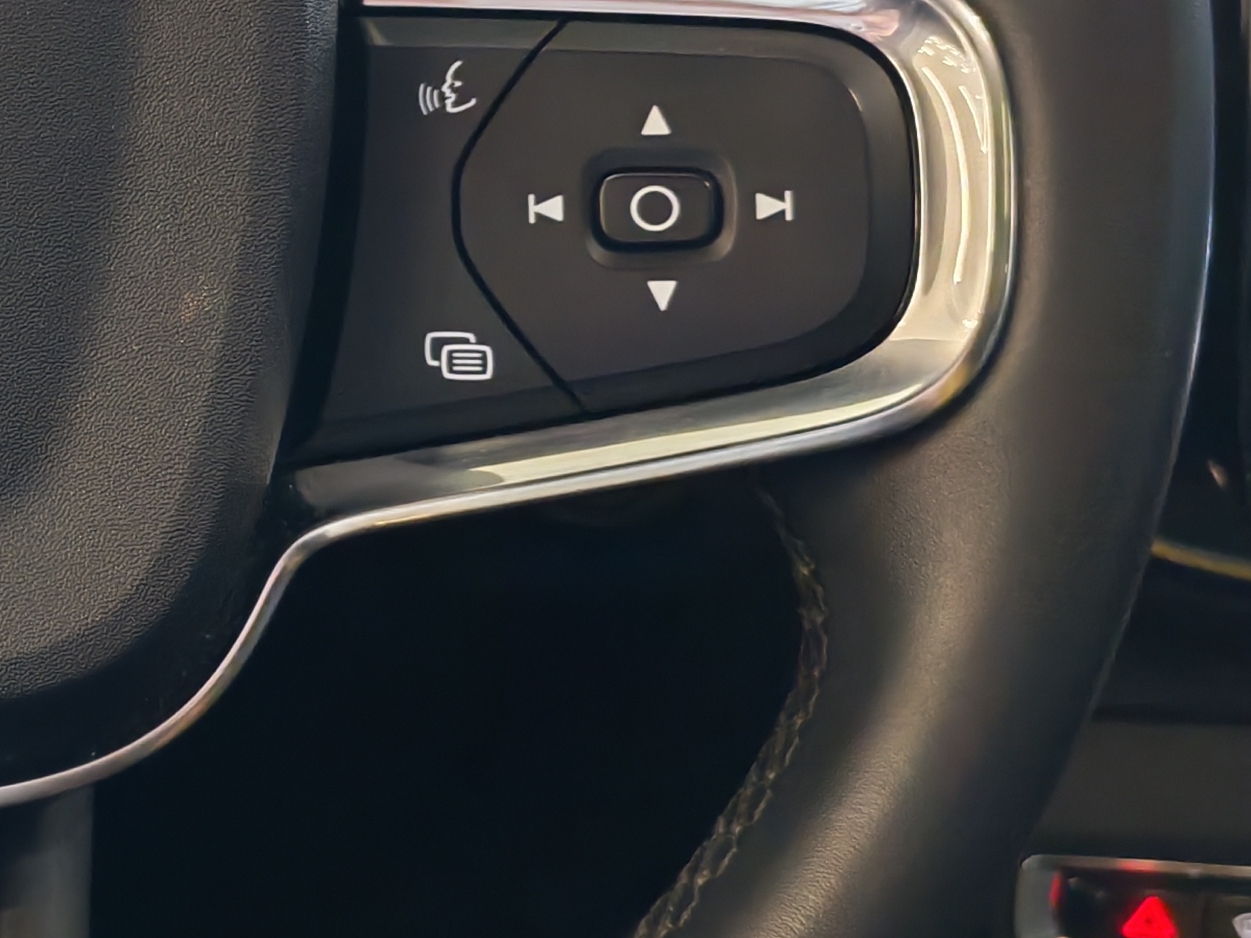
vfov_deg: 17.6
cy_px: 187
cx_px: -277
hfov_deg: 21.7
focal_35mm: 83
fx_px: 2999
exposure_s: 1/100
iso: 1000
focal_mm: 6.12
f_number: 1.9
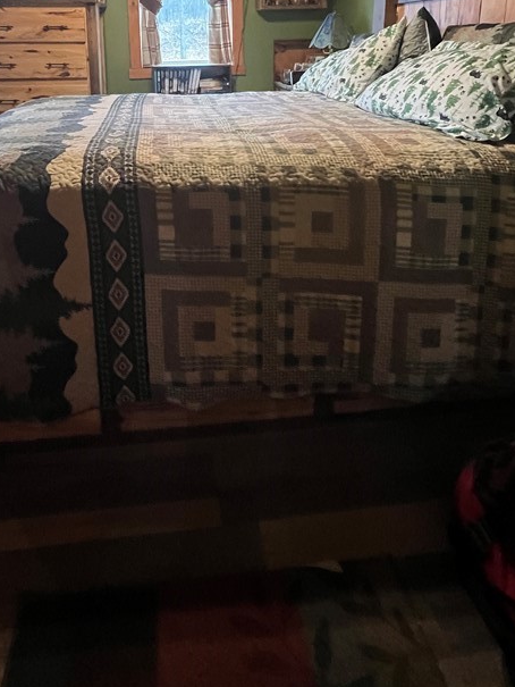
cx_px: 202
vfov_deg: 68.9
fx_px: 436
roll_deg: +1.4
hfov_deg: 60.5
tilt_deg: -10.6
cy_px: 136
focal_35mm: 22
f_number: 1.8
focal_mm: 1.57
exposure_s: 1/60
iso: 1000
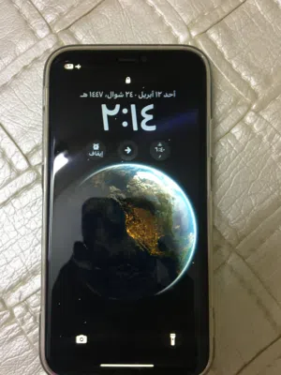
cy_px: 188
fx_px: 314
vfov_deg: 61.7
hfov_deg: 48.2
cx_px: 140
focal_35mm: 29
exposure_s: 1/30
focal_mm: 4.15
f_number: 2.2
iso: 125
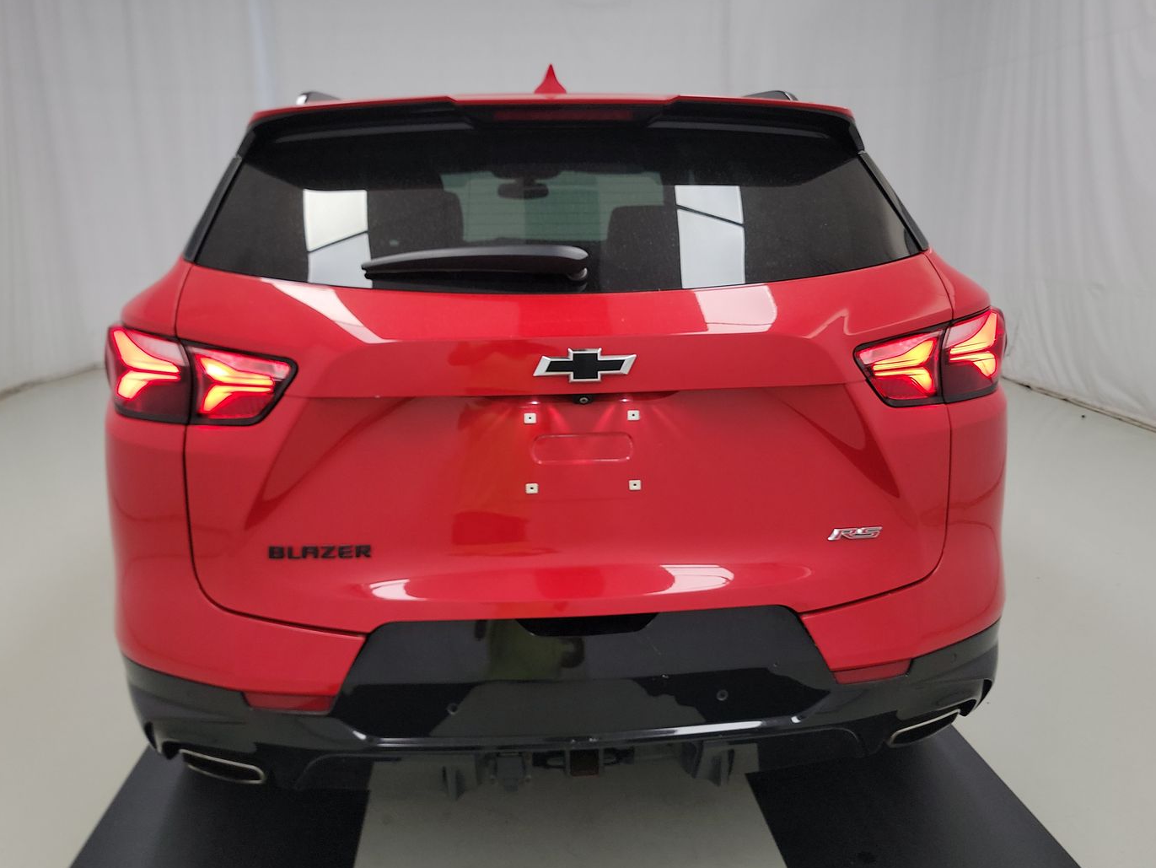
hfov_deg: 63.4
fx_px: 935
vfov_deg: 49.8
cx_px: 586
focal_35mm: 28
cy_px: 421
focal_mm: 6.7
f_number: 1.8
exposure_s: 1/50
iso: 189
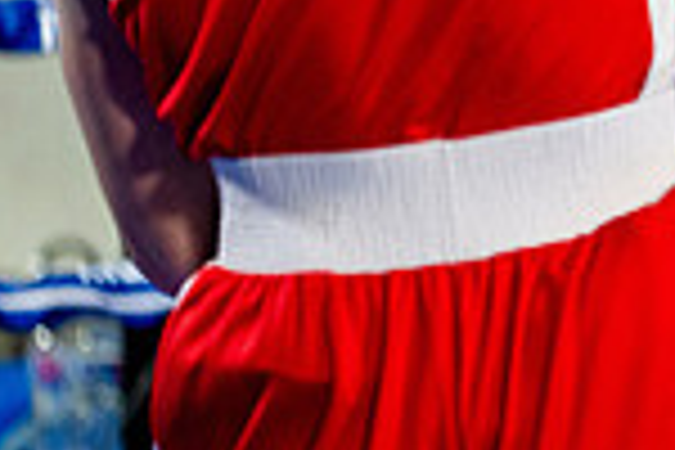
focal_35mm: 351
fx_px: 6581
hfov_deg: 5.8
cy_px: 29
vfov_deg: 3.9
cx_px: 1296
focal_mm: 91
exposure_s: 1/1000
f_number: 2
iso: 4000
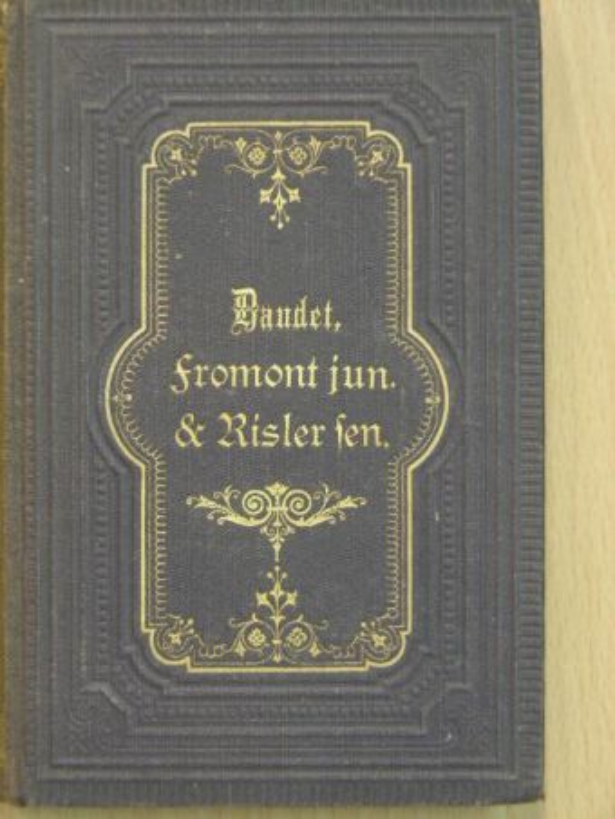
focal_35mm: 113
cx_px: 308
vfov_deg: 17.4
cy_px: 410
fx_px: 2676
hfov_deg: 13.1
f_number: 3.5
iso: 218
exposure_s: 1/15
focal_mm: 18.9
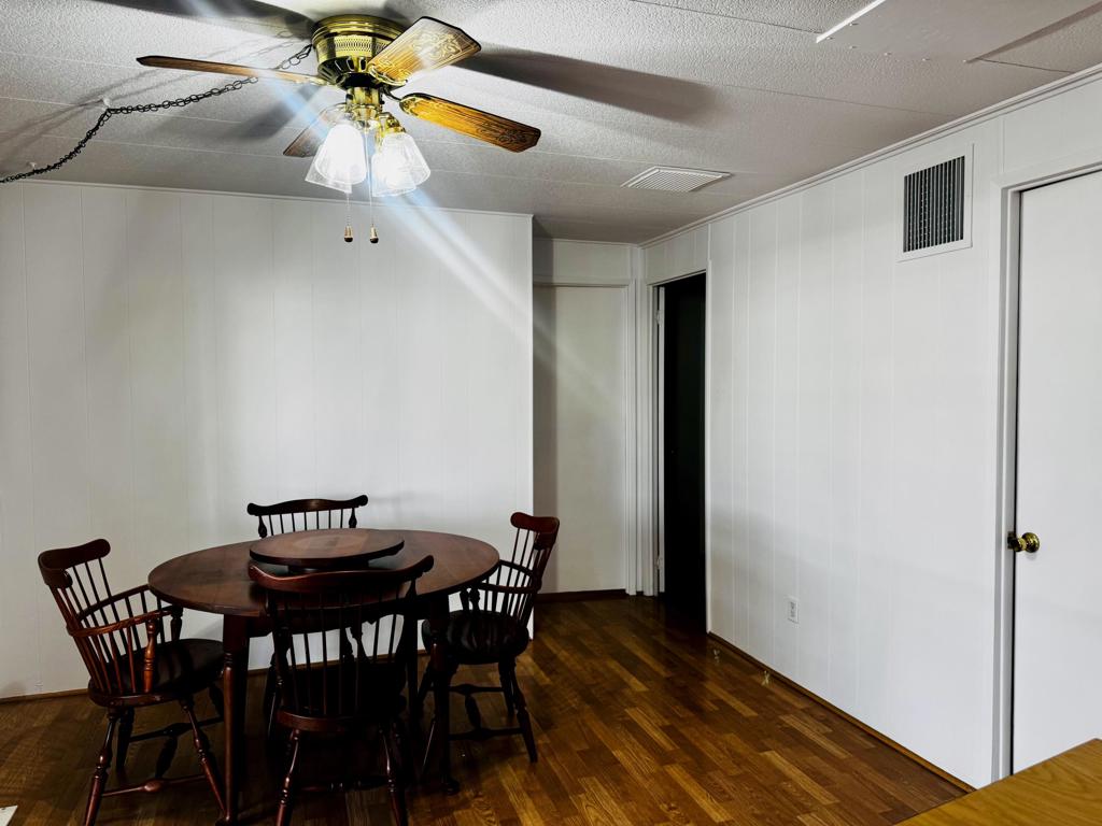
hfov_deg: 71.6
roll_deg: -0.5
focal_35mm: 24
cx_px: 551
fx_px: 764
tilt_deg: -1.9
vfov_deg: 56.8
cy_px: 413
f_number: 1.78
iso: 125
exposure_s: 1/60
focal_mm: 6.76
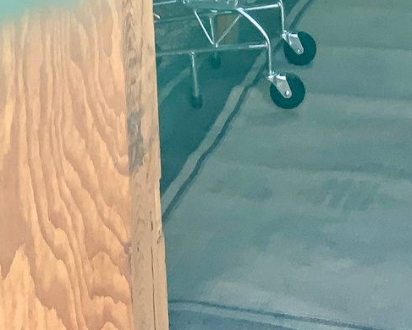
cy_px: -310
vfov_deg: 11.7
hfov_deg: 16.1
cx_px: 323
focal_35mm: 119
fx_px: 1452
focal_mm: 3
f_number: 1.8
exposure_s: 1/138
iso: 16
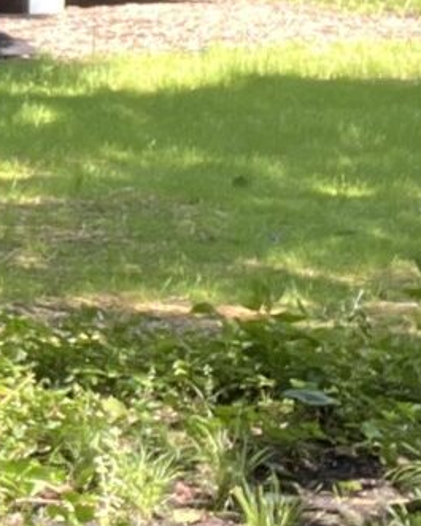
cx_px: -445
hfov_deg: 11.3
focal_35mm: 122
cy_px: 2
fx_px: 1899
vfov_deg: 15.5
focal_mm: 2.71
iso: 80
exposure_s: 1/121
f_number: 2.2
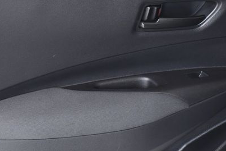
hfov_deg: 17.2
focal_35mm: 119
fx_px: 747
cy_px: 74
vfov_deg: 11.5
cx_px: 82
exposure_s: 1/80
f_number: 5.6
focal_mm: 50
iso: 1250
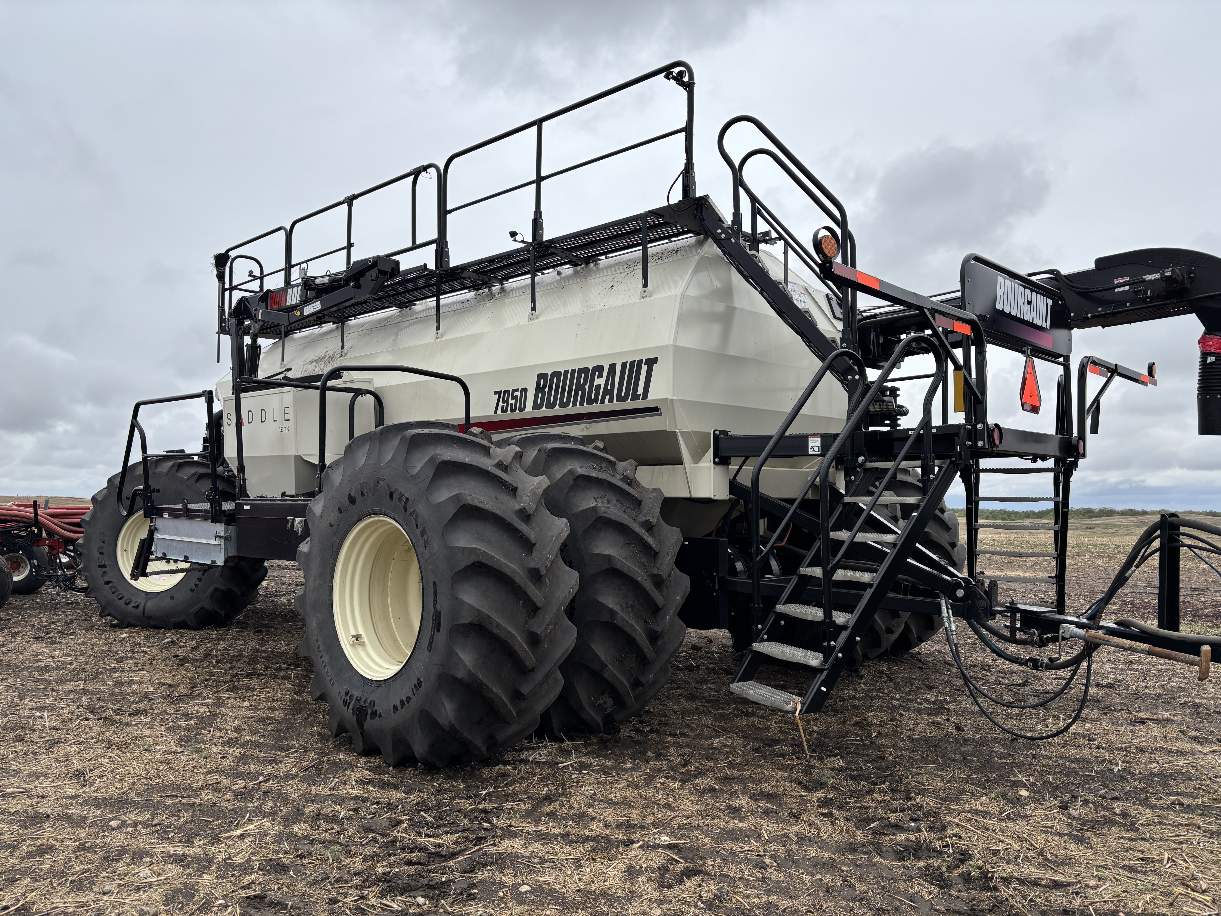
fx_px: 917
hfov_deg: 67.3
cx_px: 610
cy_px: 458
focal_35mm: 26
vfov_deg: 53.1
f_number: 1.6
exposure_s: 1/3311
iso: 50
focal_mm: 5.96
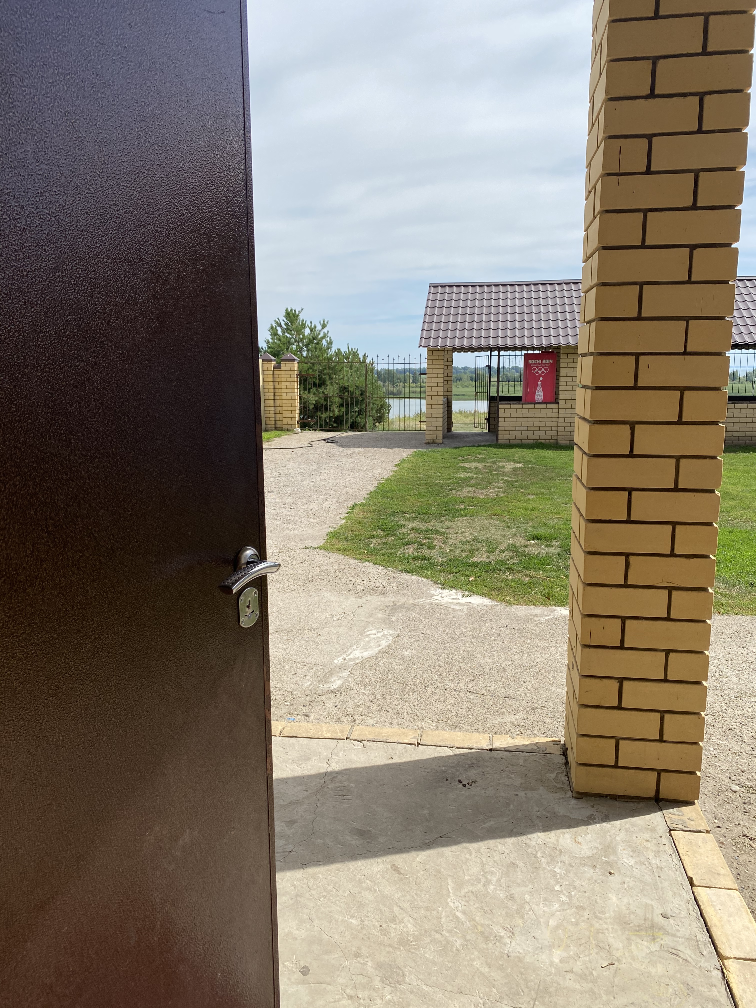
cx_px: 378
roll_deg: -0.6
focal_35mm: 26
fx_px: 757
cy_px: 504
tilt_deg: -9.3
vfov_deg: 67.3
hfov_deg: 53.1
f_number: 1.8
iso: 32
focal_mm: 4.25
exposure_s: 1/2688
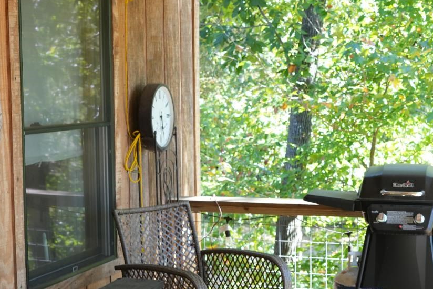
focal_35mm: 87
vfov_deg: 15.5
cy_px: 253
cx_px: 332
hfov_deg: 23.1
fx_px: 1046
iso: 640
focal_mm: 35
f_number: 6.3
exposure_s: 1/100
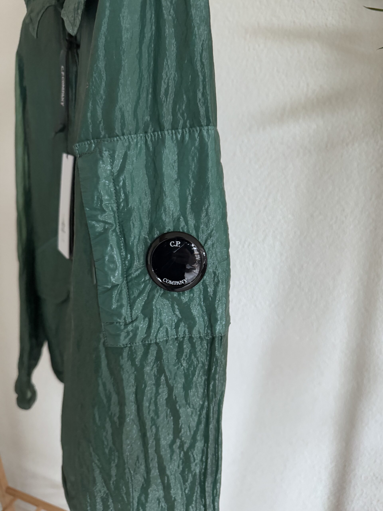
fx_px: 354
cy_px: 256
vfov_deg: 71.6
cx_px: 192
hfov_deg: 56.8
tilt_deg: -16.4
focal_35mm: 24
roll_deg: -3.8
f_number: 1.78
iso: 800
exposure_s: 1/60
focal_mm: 6.76
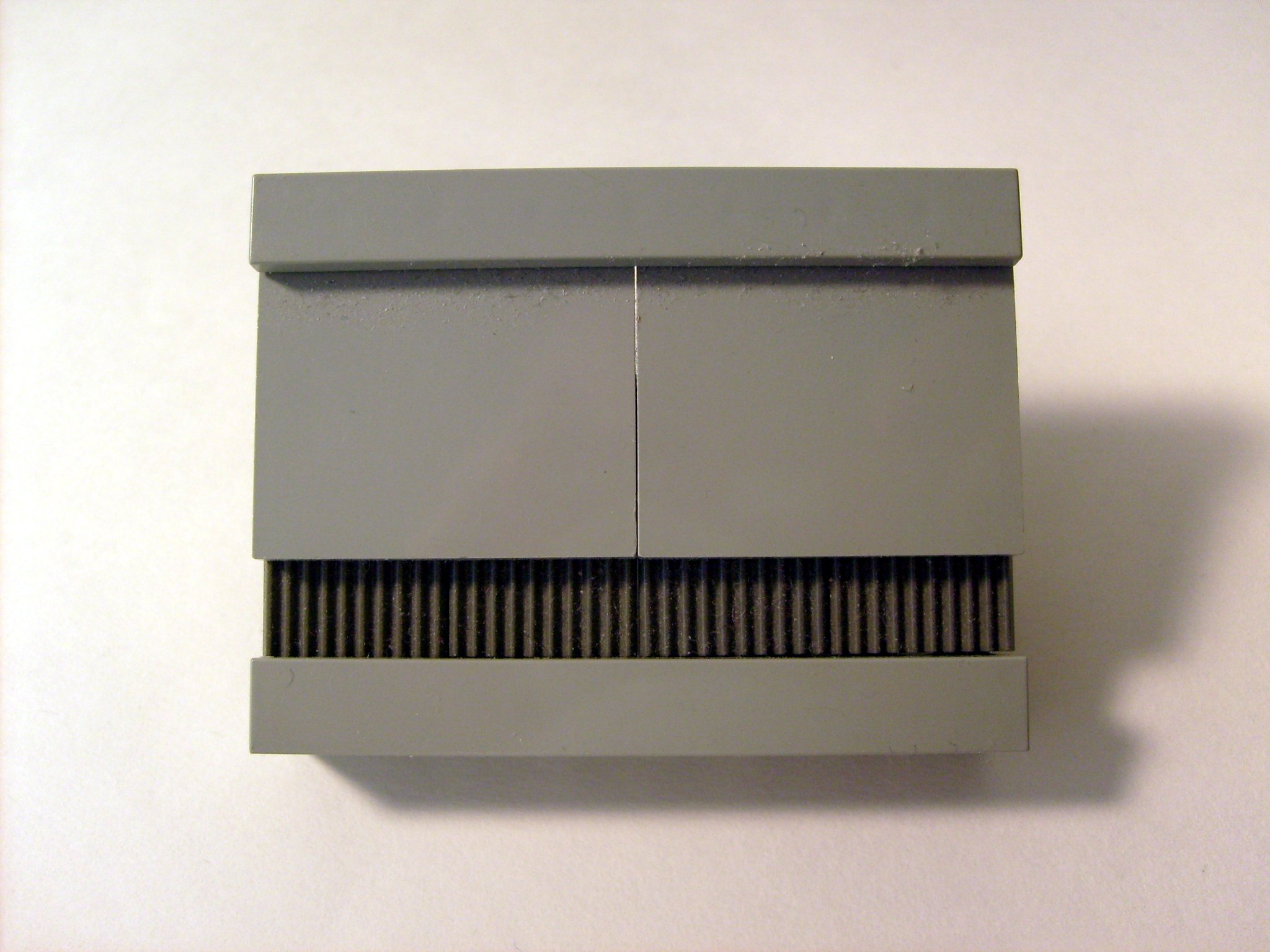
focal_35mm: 35
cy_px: 476
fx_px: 1284
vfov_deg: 40.7
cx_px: 635
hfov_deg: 52.6
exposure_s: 1/45
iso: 80
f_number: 2.8
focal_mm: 5.8
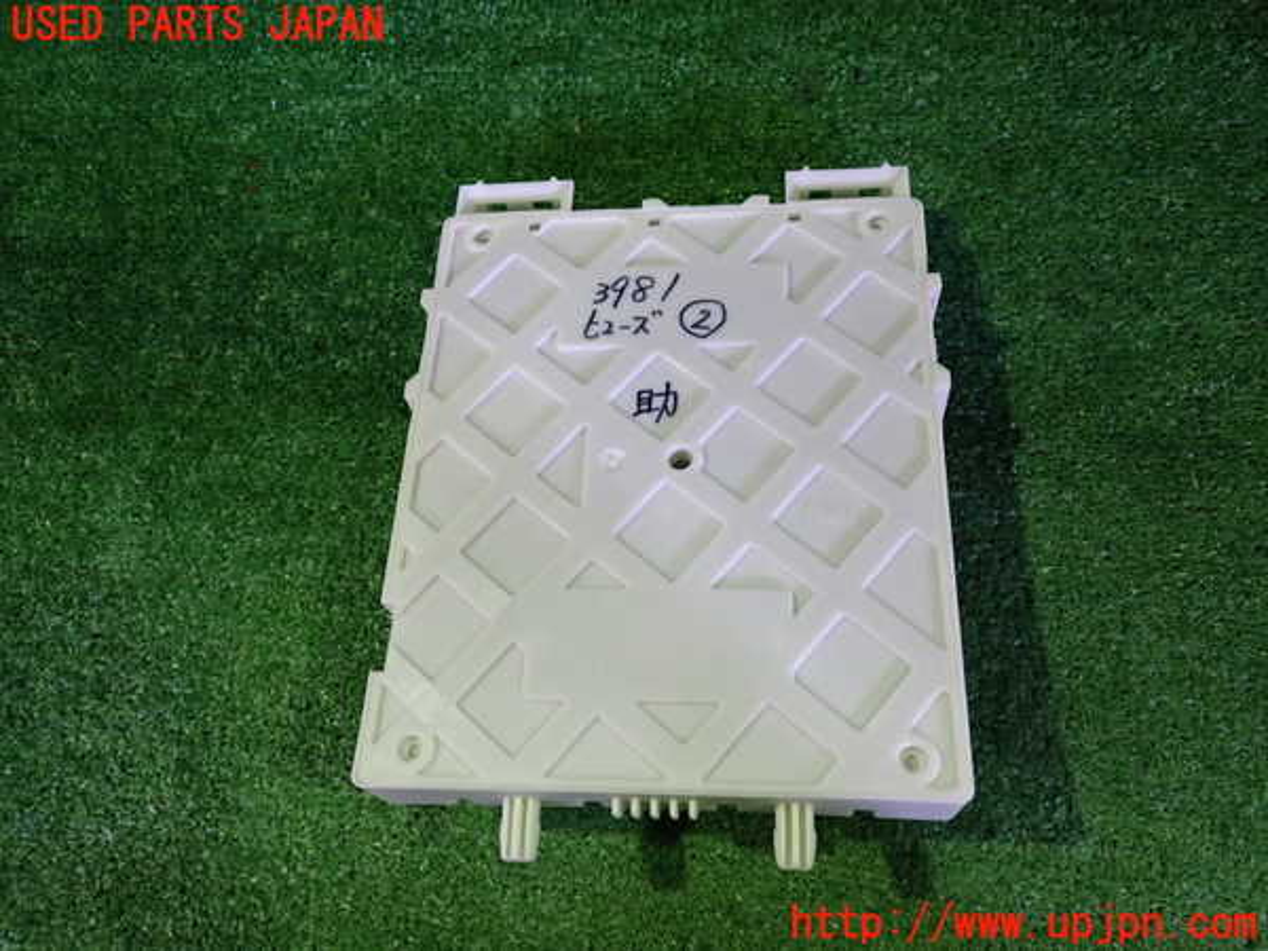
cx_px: 634
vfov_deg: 46.8
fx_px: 1099
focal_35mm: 30
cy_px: 476
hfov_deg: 60.0
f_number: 2.3
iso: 320
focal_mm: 5.4
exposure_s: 1/30
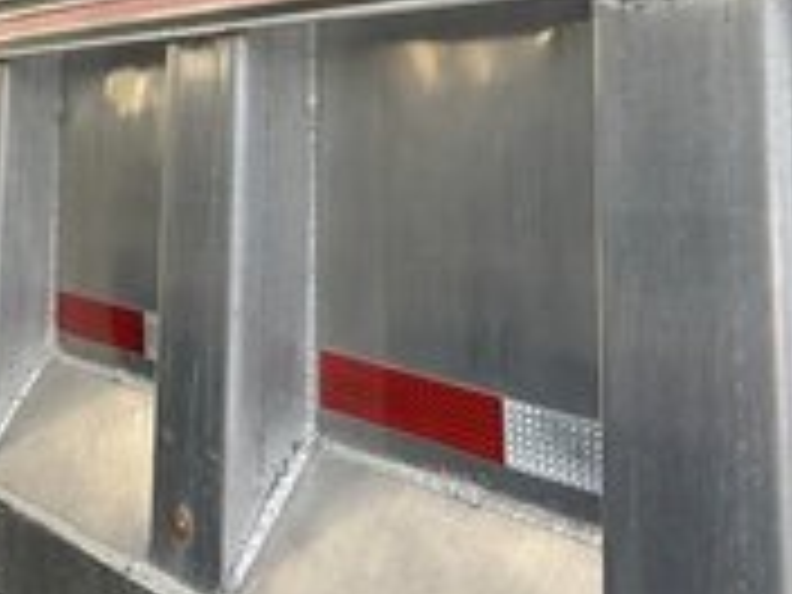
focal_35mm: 66
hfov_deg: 29.3
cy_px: -58
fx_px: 1510
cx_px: 333
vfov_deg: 21.2
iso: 25
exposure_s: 1/562
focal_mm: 3
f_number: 1.8
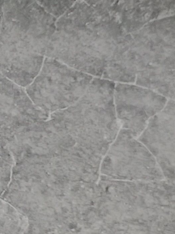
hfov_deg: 9.3
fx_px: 978
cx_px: -229
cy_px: 175
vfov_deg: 13.6
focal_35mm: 145
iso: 80
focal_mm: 3.79
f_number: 2
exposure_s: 1/100
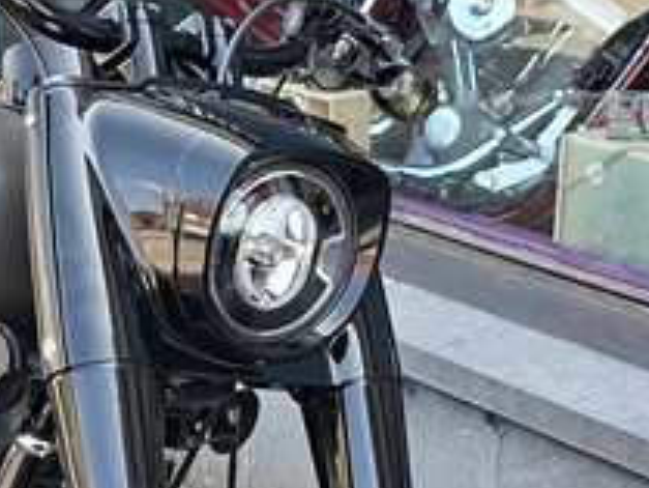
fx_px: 2064
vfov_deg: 13.4
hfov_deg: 17.7
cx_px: 143
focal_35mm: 110
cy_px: 385
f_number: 1.8
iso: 50
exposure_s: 1/227
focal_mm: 5.54
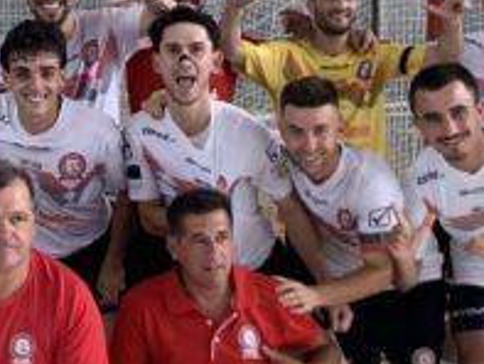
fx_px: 1385
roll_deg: -1.1
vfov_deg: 15.0
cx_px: 29
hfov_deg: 19.4
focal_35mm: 99
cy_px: 154
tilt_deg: -7.3
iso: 50
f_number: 1.8
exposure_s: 1/50
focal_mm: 4.25
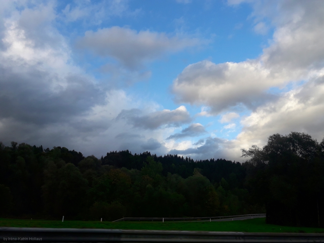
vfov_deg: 49.8
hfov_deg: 63.4
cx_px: 162
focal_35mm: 28
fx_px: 262
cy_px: 122
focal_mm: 3.7
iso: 40
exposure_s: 1/477
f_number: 1.9
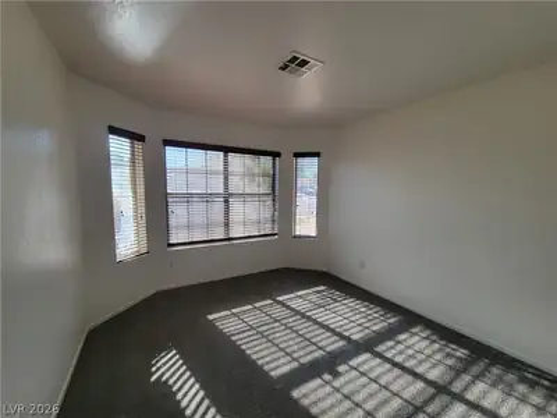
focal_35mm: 13
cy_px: 209
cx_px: 278
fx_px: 209
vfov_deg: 89.9
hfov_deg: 106.2
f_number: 2.2
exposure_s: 1/120
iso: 64
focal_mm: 2.2
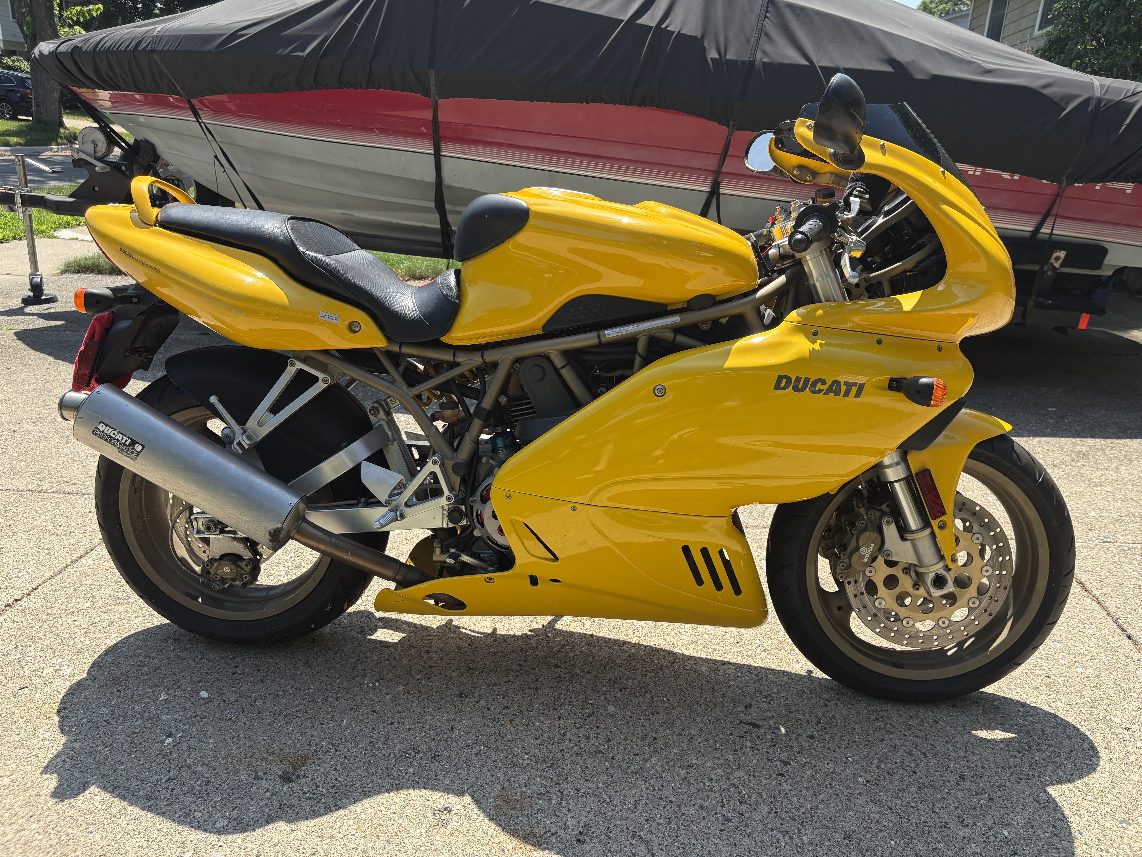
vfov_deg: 53.1
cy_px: 428
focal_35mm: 26
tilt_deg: -19.6
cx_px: 571
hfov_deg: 67.3
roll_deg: -2.6
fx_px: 858
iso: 64
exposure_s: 1/1799
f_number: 1.6
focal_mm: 5.96
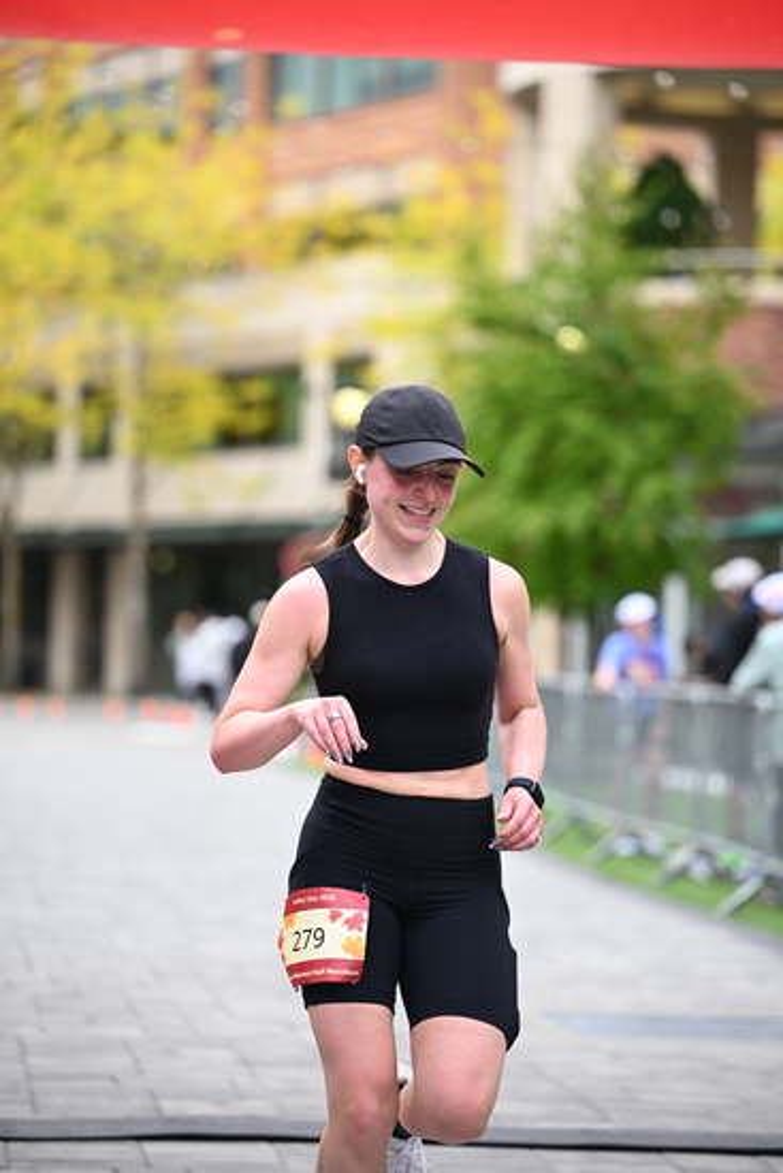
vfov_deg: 16.4
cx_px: 392
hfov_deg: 11.0
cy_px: 586
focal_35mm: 125
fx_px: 4075
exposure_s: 1/2000
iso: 640
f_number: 2.8
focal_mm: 125
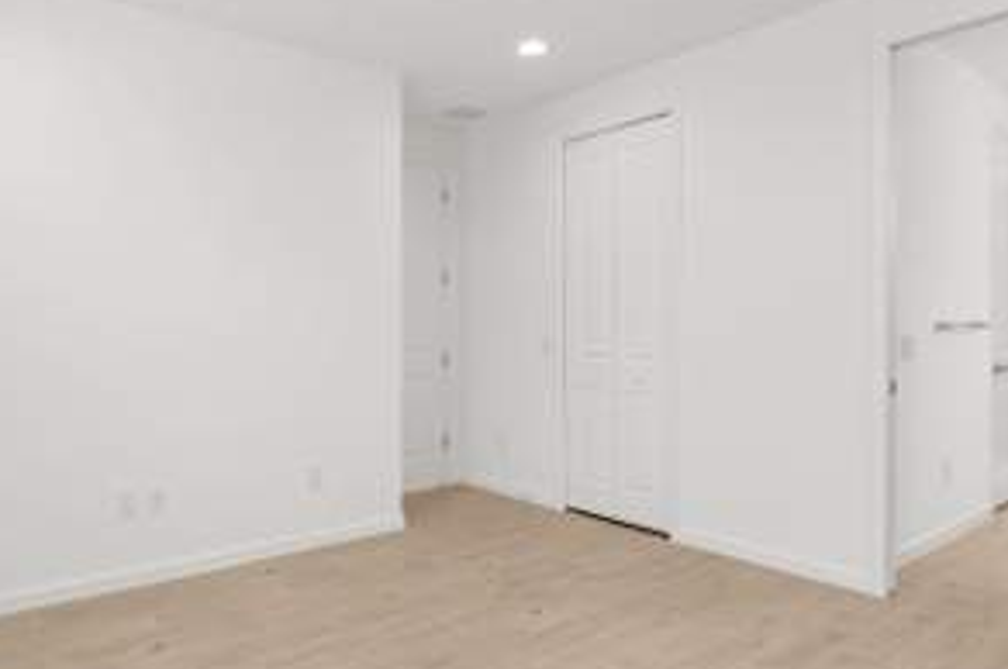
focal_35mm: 24
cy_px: 333
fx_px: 675
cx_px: 404
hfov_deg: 72.7
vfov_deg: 52.7
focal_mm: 14.7
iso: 400
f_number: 8
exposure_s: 1/20
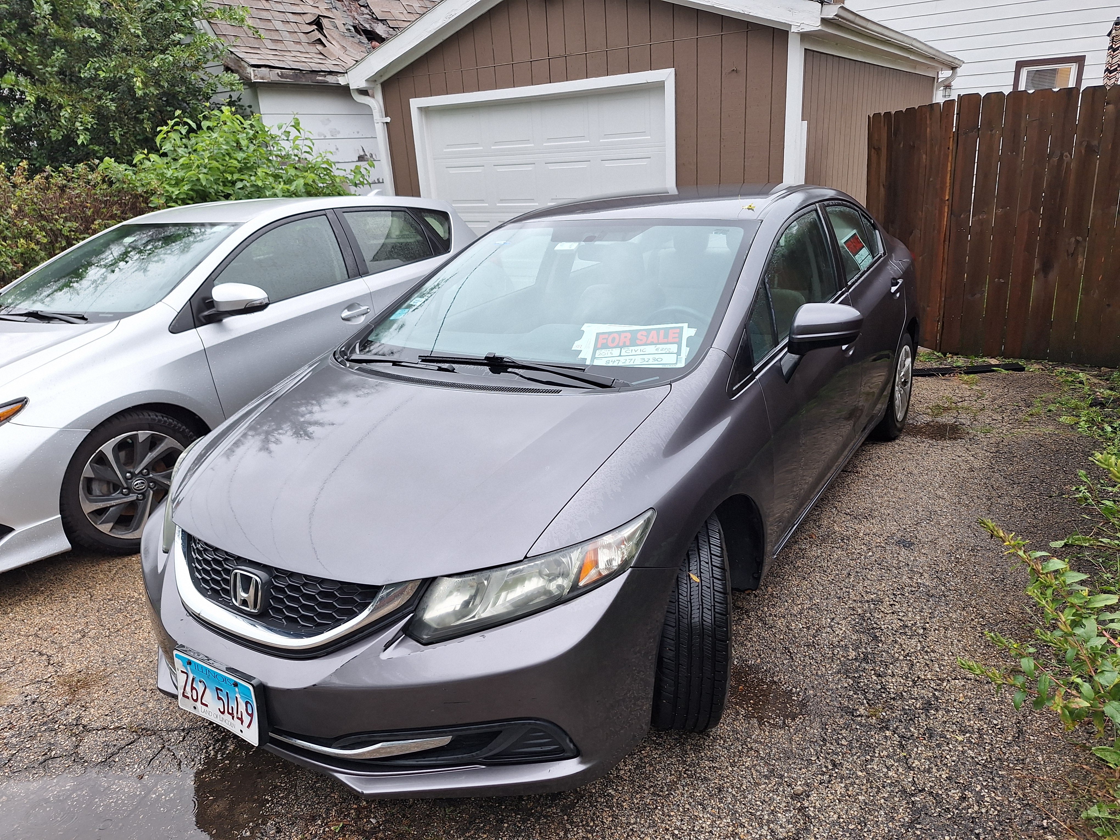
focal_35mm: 23
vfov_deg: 58.9
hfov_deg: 73.9
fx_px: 744
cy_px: 420
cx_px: 560
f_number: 1.8
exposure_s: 1/120
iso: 50
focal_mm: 5.54
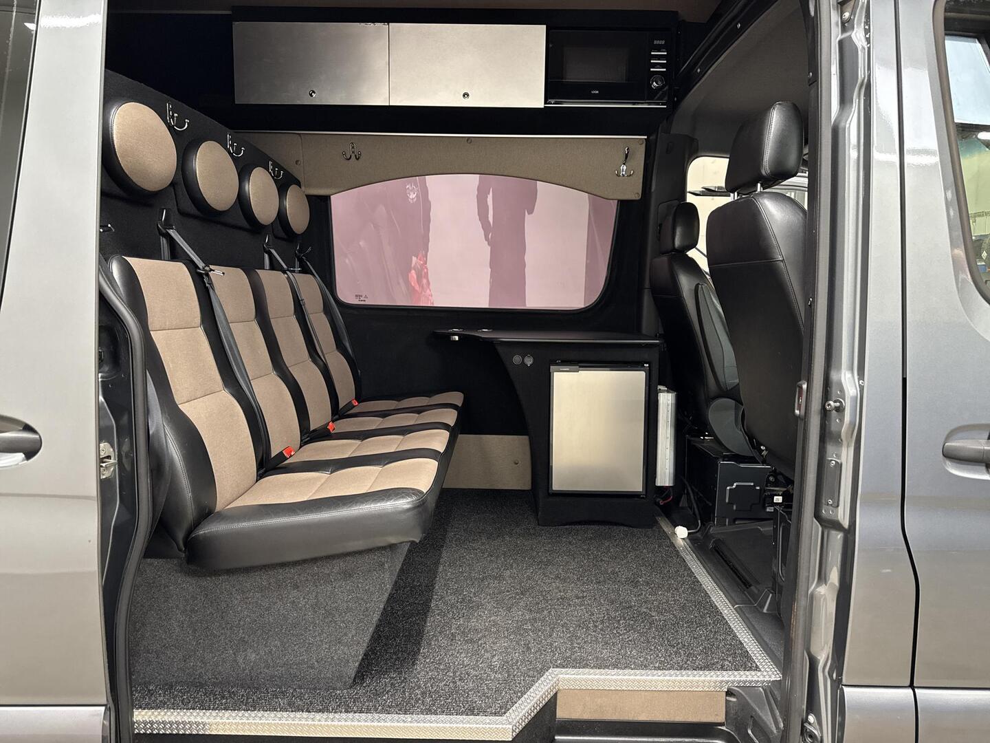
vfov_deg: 56.8
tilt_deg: -7.5
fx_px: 686
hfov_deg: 71.6
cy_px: 372
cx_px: 495
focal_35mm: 24
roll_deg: +0.7
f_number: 1.78
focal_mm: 6.76
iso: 500
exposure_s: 1/50
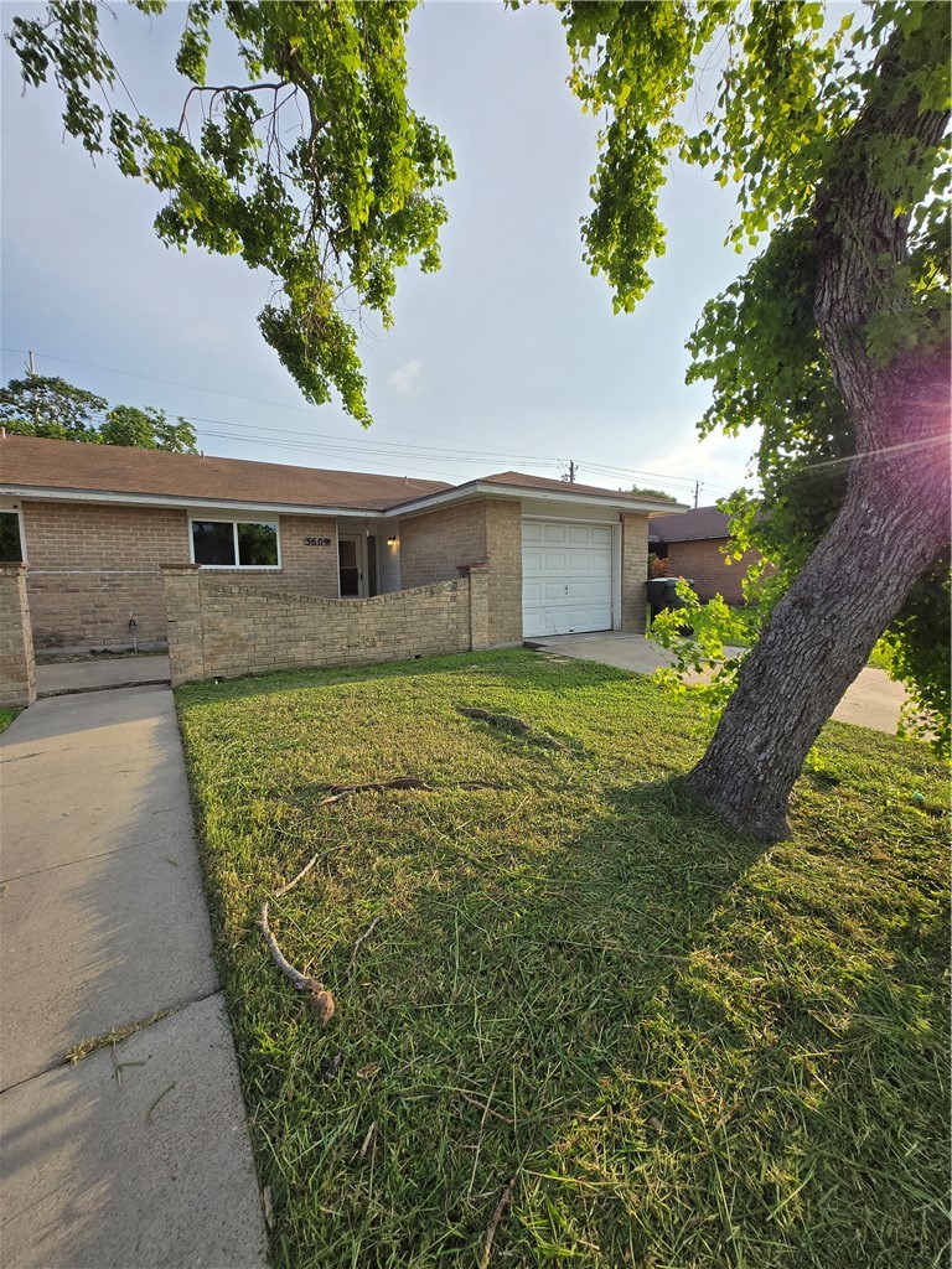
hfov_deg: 89.9
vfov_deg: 106.2
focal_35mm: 13
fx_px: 477
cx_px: 476
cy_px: 634
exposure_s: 1/834
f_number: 2.2
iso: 25
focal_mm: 1.7
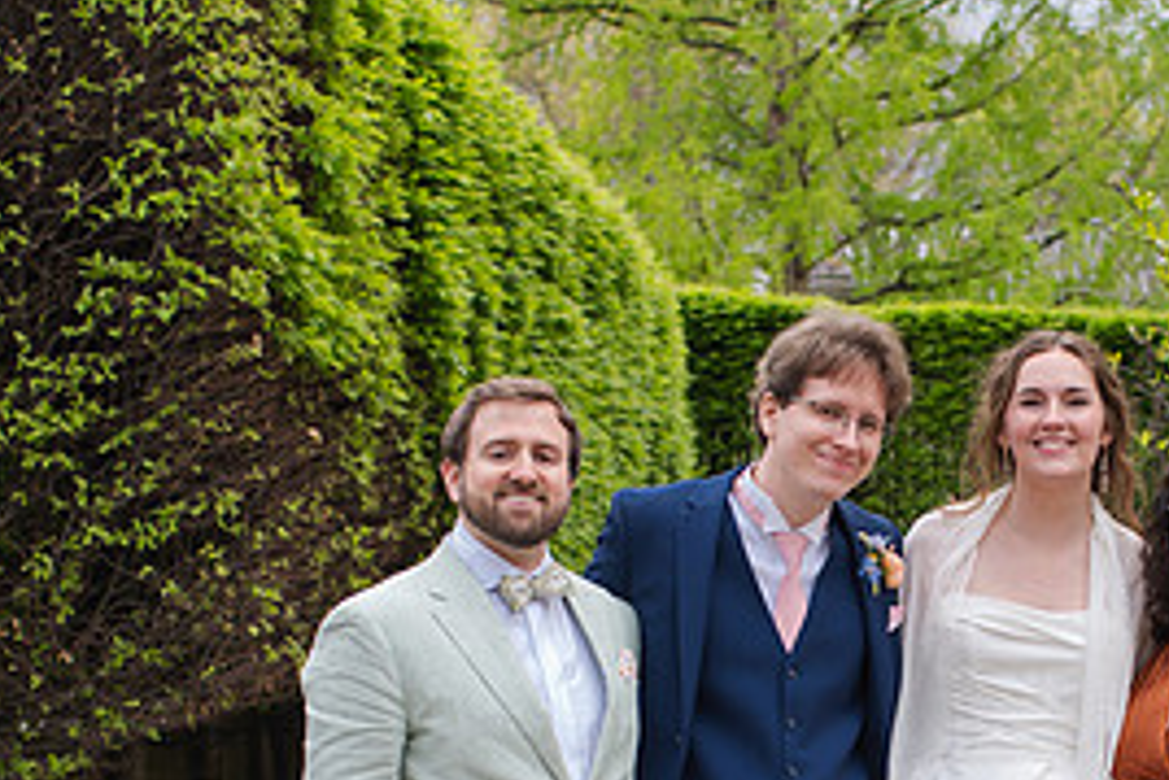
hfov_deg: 21.3
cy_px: 842
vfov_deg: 14.1
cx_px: 878
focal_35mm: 95
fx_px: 3086
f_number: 3.2
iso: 100
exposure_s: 1/400
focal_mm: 35
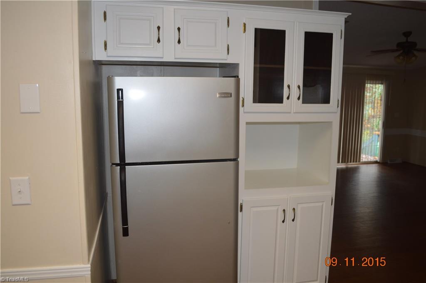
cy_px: 142
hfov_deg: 67.4
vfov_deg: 47.8
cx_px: 213
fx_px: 319
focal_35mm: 27
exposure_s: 1/60
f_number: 4
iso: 400
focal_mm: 18
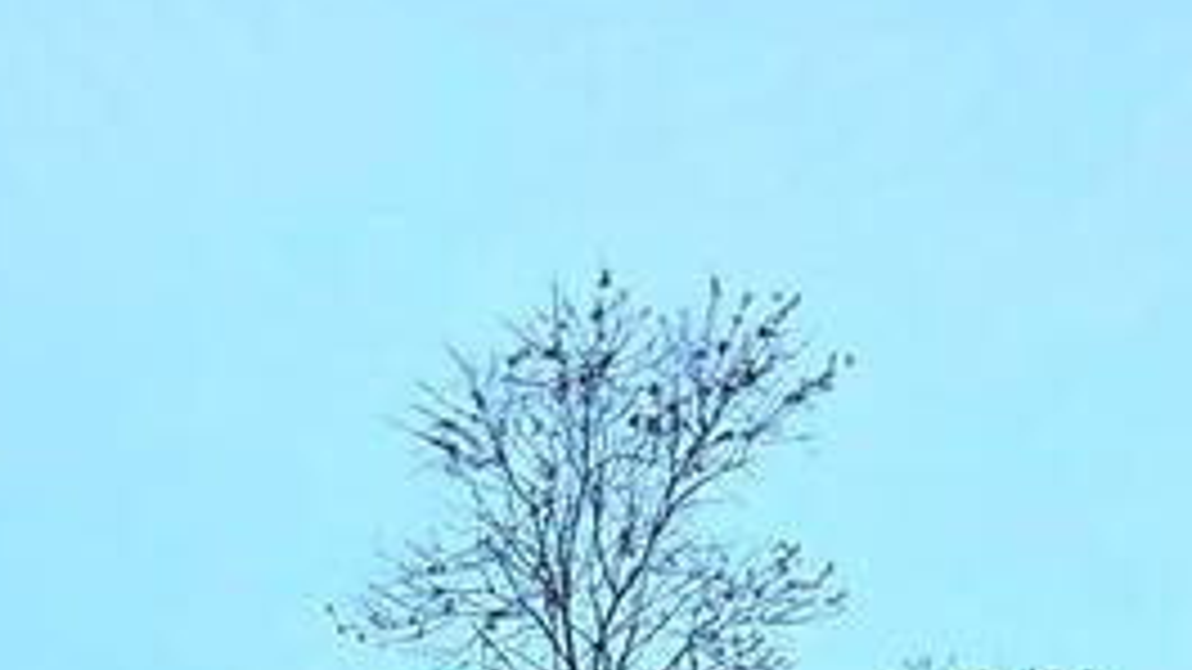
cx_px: 225
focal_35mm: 77
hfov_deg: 27.0
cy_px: 1583
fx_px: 2433
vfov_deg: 12.5
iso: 50
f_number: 2.2
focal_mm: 2.2
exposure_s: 1/3333
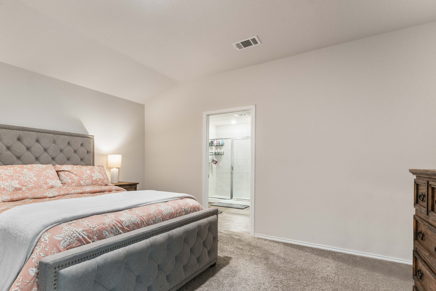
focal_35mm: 20
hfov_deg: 80.9
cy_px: 162
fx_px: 242
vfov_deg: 61.8
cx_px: 142
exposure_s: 1/3
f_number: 9
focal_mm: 14
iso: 800
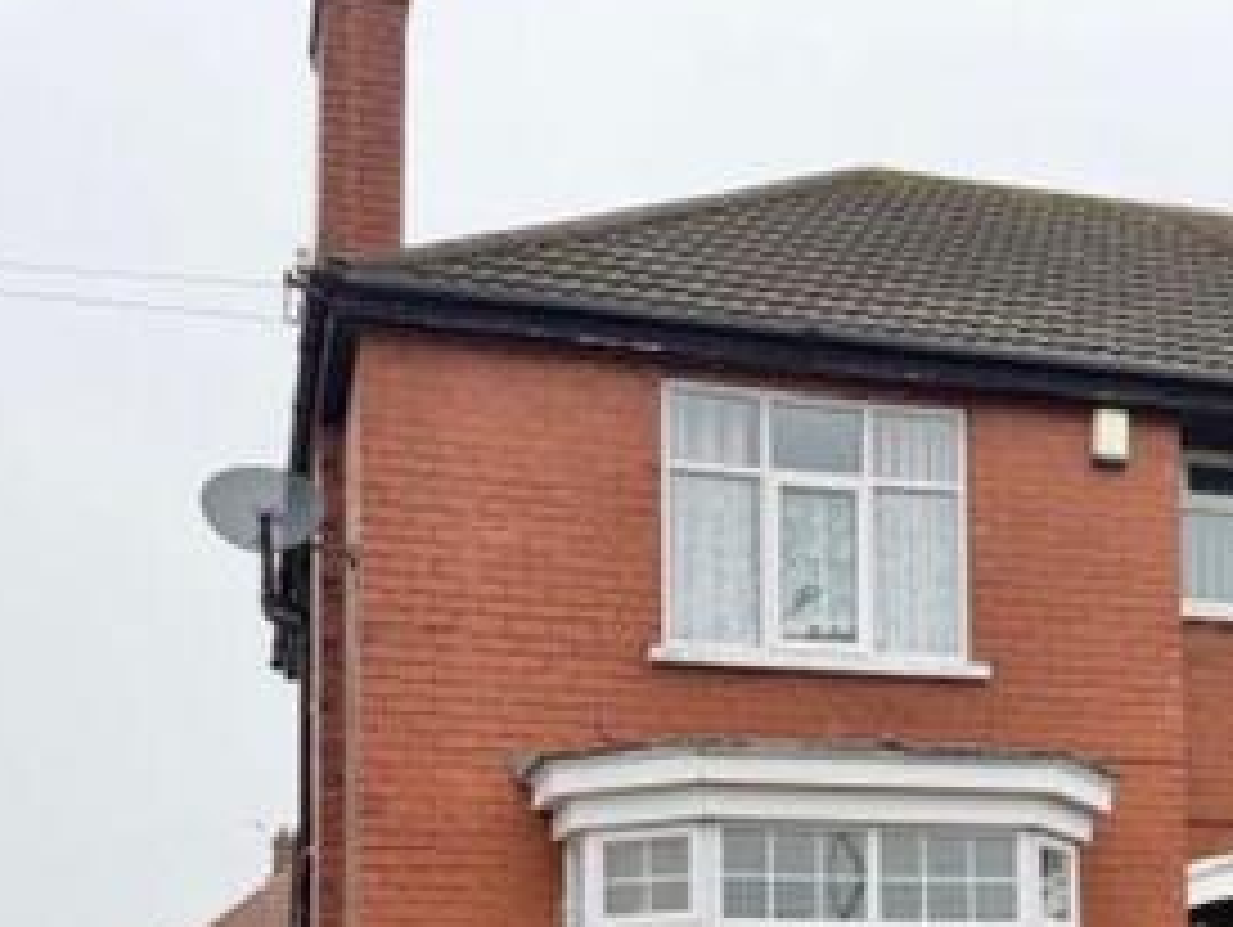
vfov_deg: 27.0
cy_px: 925
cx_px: 776
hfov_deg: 37.2
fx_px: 1818
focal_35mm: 51
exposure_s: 1/339
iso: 80
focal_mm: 6.76
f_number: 1.78
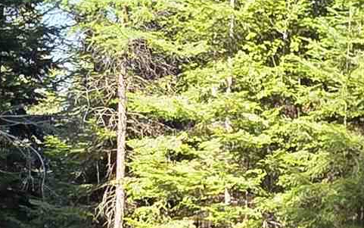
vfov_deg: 14.6
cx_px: 104
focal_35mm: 88
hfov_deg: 23.4
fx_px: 873
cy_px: 233
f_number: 1.9
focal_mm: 2.2
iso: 40
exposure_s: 1/346
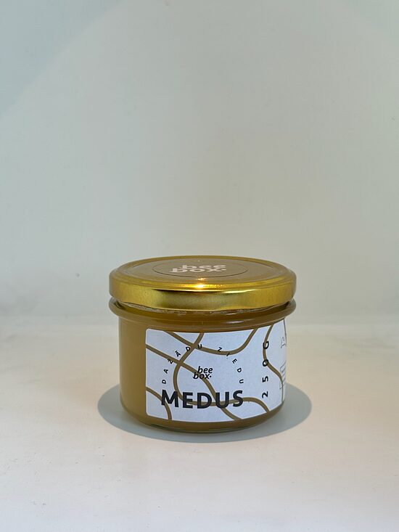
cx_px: 200
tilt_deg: -8.8
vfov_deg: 39.7
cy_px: 266
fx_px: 737
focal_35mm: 48
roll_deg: -0.4
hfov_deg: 30.3
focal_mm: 6.76
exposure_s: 1/100
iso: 80
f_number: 1.78
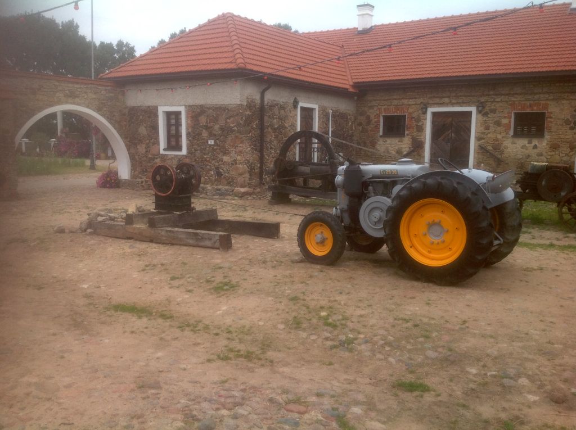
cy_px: 215
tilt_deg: -7.2
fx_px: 582
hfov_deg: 52.7
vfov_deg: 40.6
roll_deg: -0.5
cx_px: 288
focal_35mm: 35
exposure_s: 1/1008
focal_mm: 4.28
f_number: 2.4
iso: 50
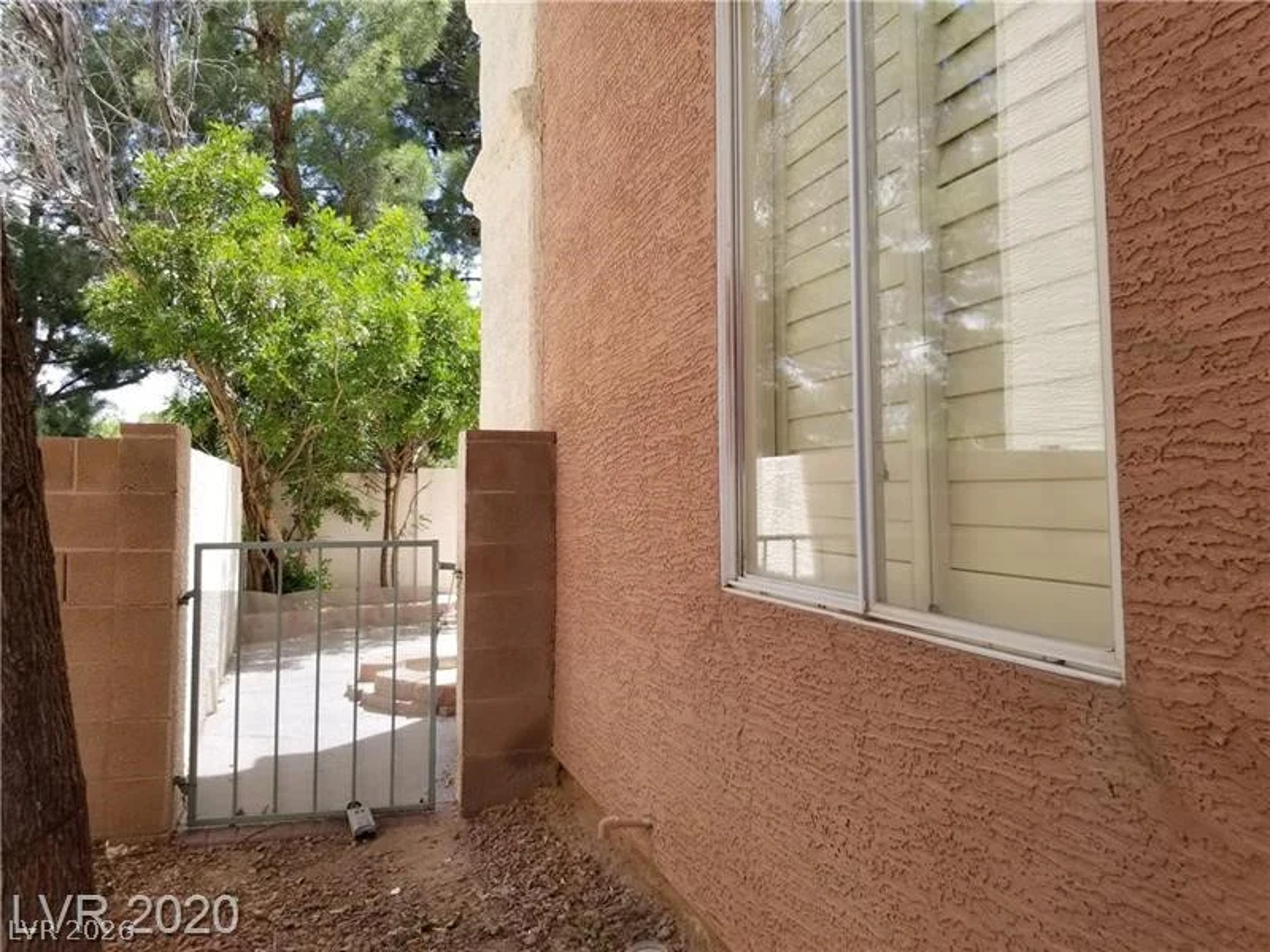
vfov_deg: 53.1
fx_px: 954
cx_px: 635
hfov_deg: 67.3
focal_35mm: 26
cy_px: 476
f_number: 1.7
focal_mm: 4.25
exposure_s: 1/670
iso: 50
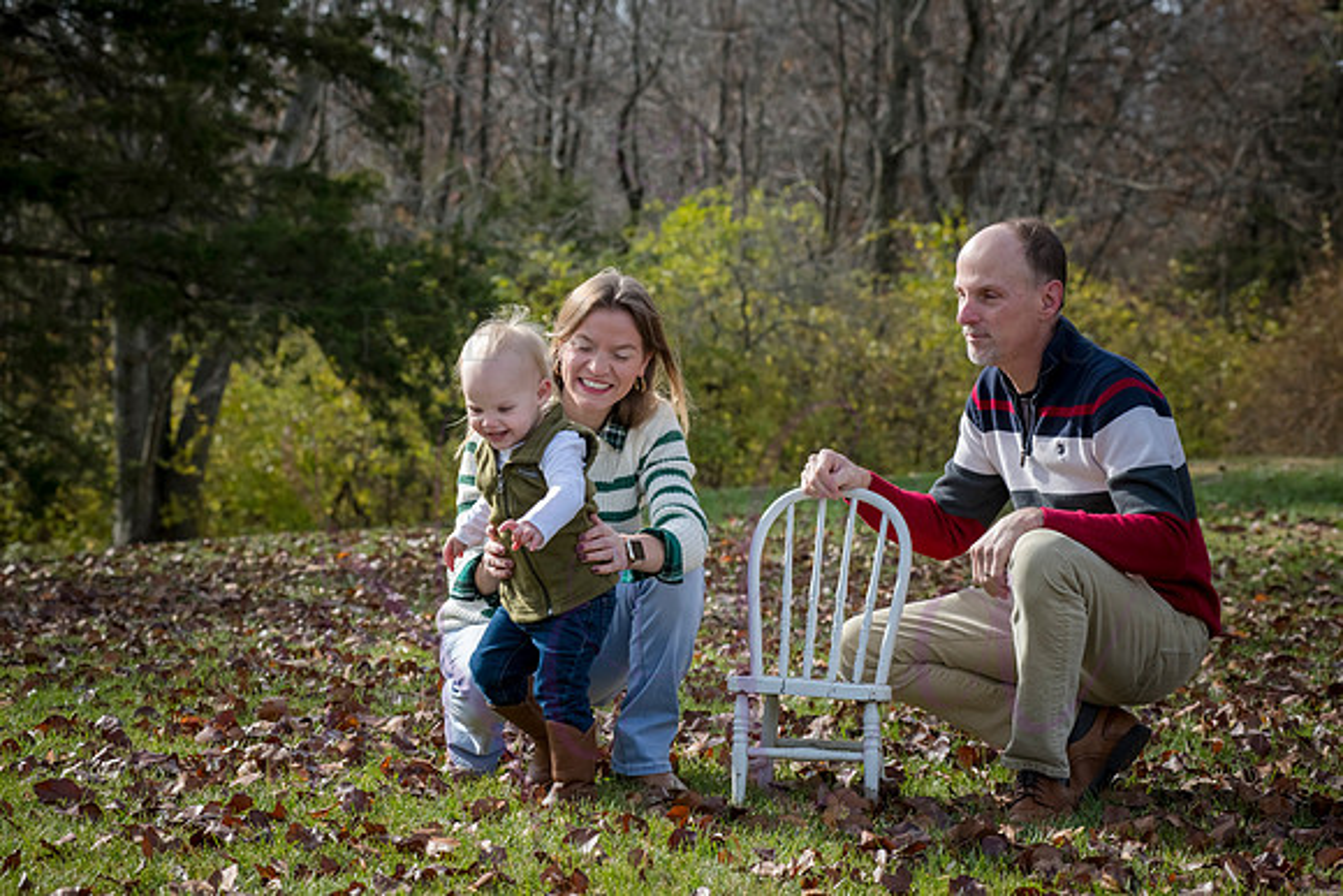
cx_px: 672
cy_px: 448
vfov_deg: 13.7
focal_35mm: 100
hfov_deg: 20.4
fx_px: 3731
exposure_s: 1/500
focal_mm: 100
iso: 400
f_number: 8
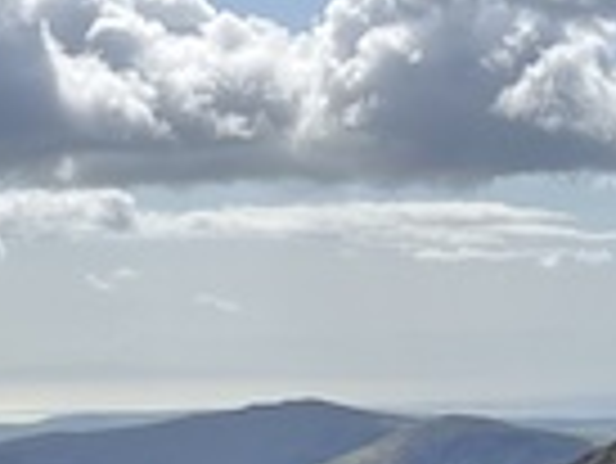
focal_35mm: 142
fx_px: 2529
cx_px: 607
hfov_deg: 13.7
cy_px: 831
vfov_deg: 9.9
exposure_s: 1/5076
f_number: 1.6
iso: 50
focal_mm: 5.1
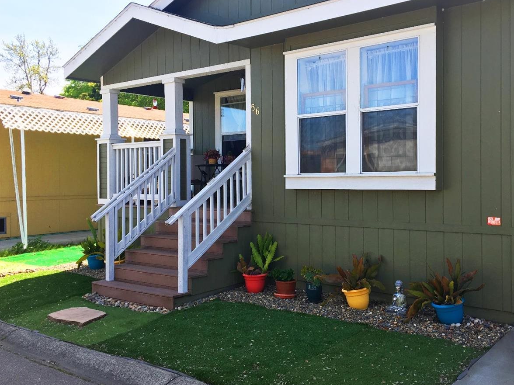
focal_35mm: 37
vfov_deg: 38.6
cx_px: 300
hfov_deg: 49.9
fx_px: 549
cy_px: 186
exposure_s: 1/651
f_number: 2.2
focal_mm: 4.15
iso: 25
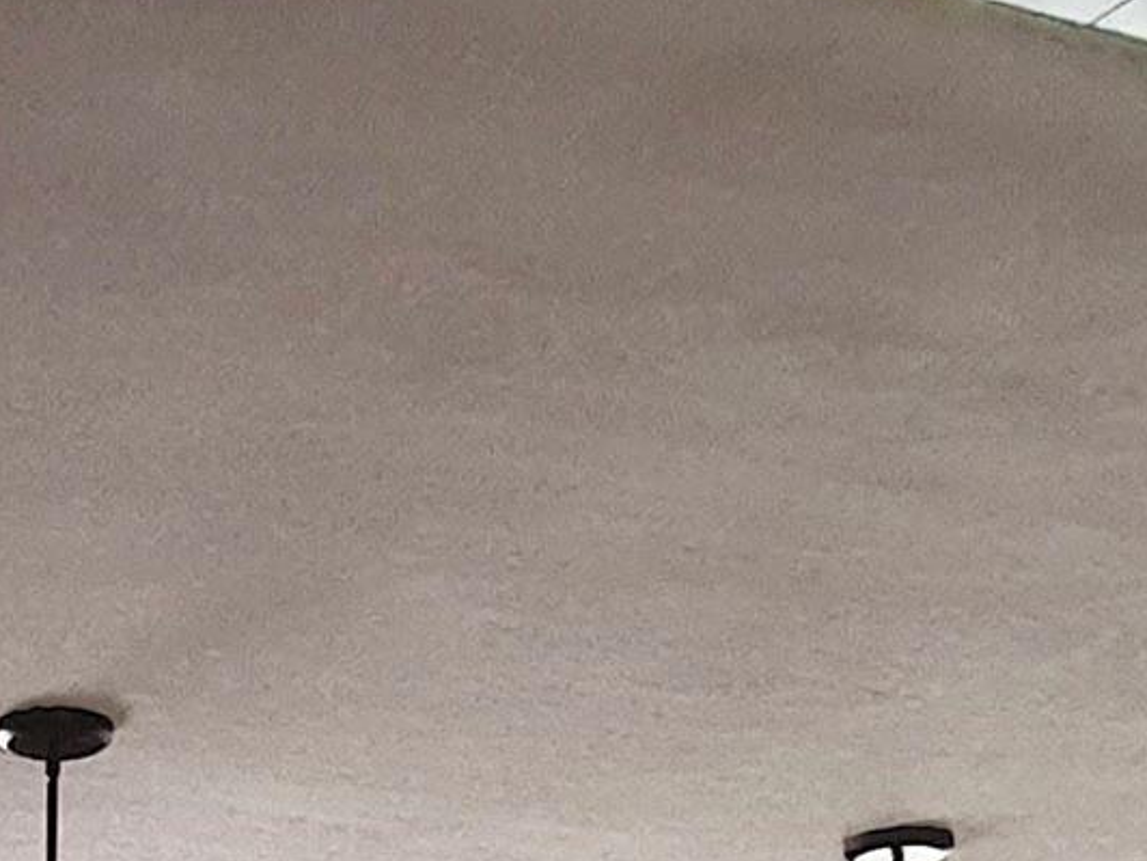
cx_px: -22
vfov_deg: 15.9
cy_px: 1664
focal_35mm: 75
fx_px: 2485
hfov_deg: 24.7
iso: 500
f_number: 2.2
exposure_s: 1/24
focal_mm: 1.74
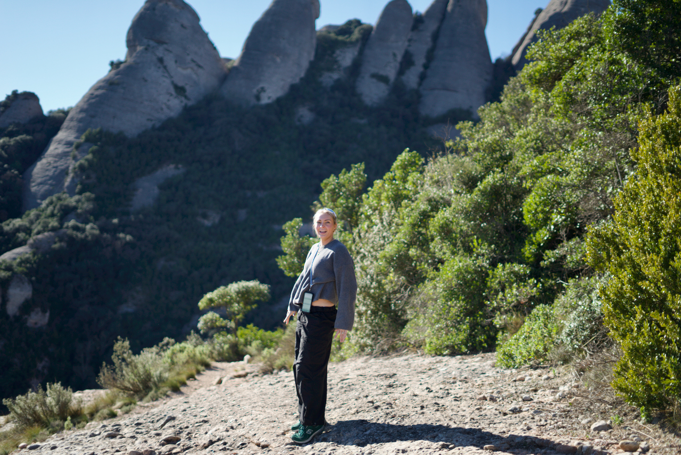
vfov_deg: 27.0
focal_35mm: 50
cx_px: 340
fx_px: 946
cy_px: 228
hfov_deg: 39.6
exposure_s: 1/2000
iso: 100
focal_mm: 50
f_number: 1.8
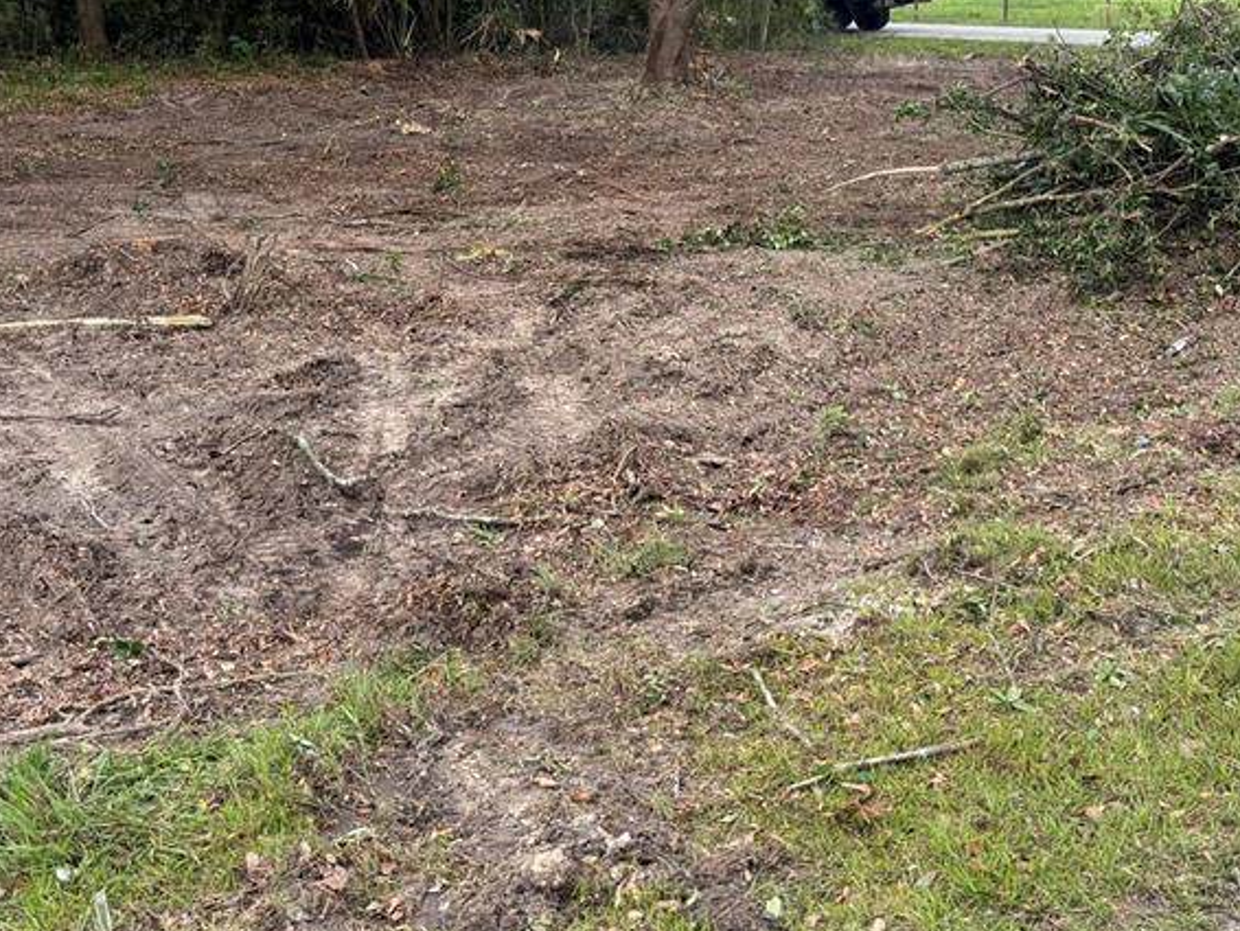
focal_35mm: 47
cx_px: 543
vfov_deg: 30.1
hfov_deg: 40.3
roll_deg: +0.1
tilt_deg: -5.7
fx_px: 1684
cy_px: 169
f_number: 1.6
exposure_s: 1/670
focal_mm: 5.96
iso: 50
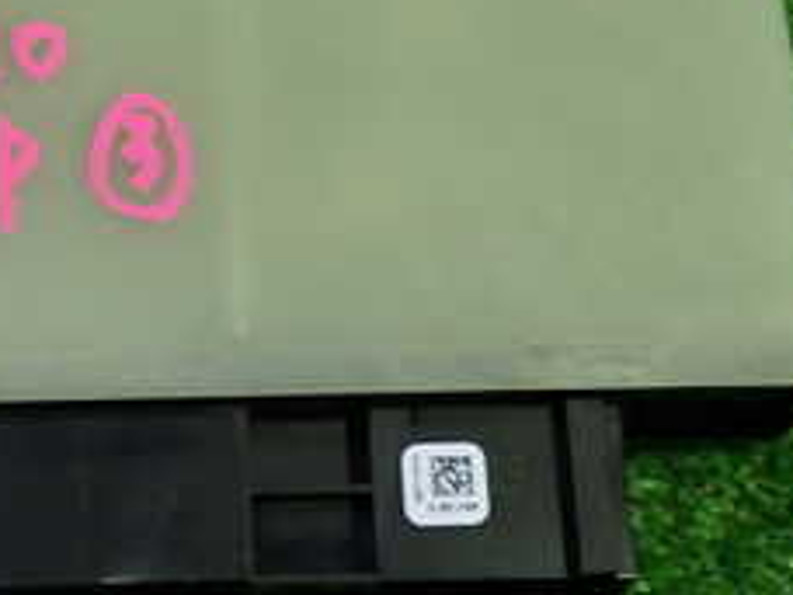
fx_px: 1810
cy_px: 181
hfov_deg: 24.5
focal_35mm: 79
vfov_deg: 18.6
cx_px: 219
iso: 160
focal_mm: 5.4
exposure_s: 1/60
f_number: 2.3
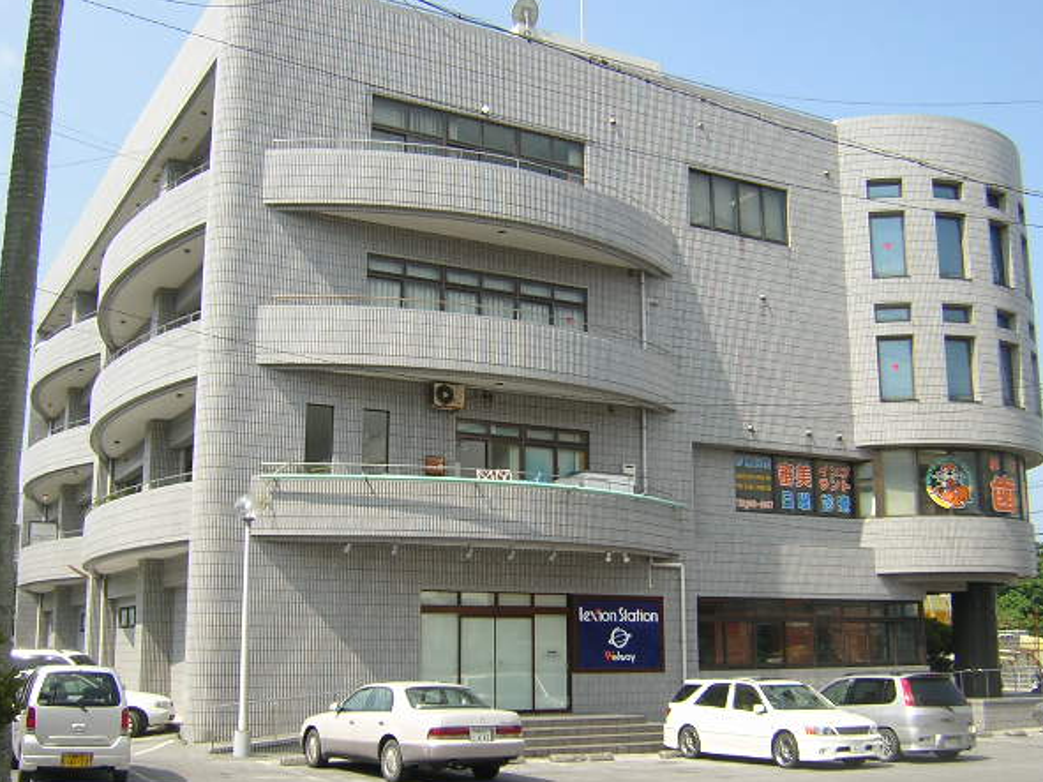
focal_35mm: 39
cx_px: 559
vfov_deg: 36.8
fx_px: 1175
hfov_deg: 47.8
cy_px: 381
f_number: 5.2
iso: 100
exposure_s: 1/200
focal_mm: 4.7
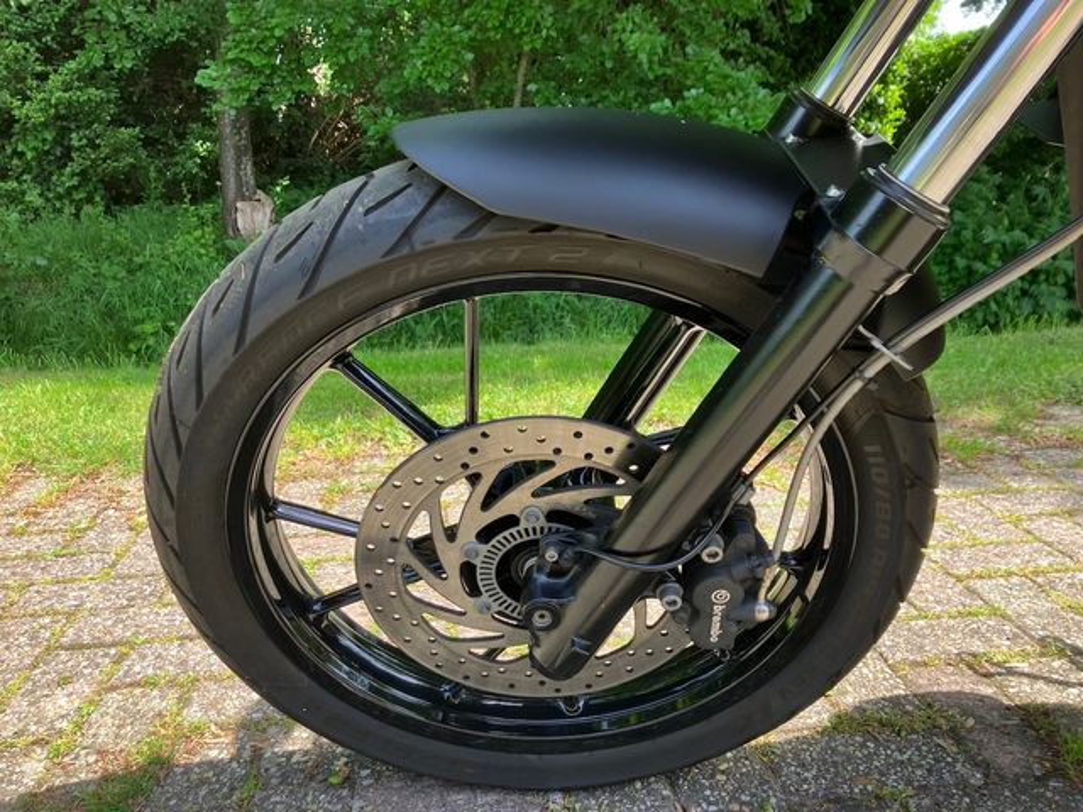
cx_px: 542
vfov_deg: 49.7
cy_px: 406
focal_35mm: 28
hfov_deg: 63.4
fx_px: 876
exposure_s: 1/180
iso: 25
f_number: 1.8
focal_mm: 3.99
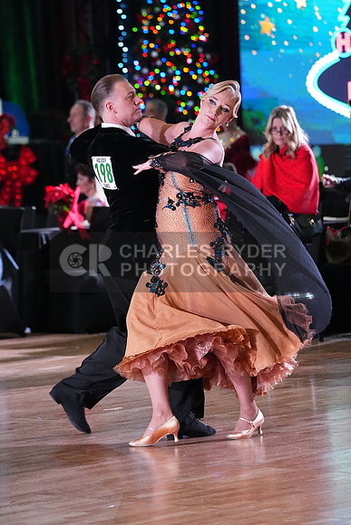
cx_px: 176
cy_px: 262
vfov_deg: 10.3
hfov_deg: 6.9
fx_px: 2923
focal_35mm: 200
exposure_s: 1/400
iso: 10000
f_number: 5
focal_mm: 200
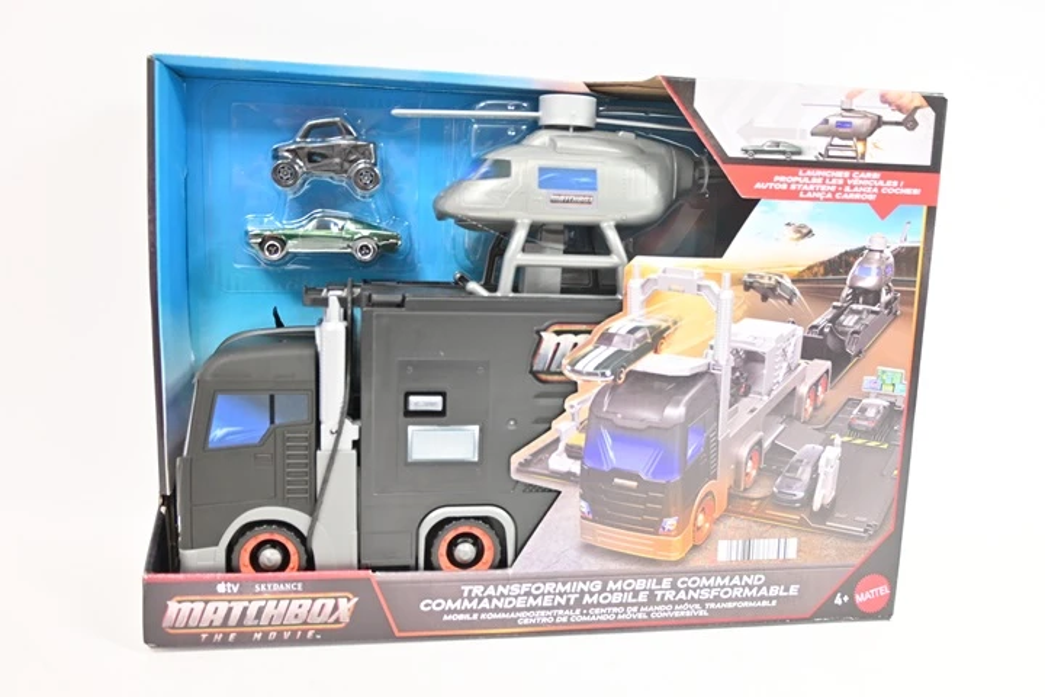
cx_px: 522
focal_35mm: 32
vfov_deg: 41.7
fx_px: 914
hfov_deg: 59.5
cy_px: 348
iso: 900
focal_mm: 21
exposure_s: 1/125
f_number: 4
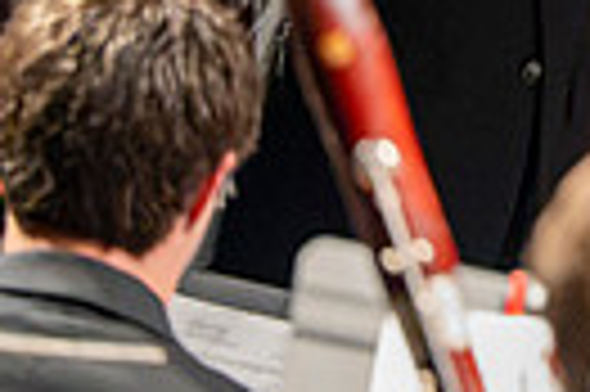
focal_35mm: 730
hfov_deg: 2.8
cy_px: -151
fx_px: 11949
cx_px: 1085
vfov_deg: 1.9
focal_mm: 165
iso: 16000
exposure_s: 1/640
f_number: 2.8
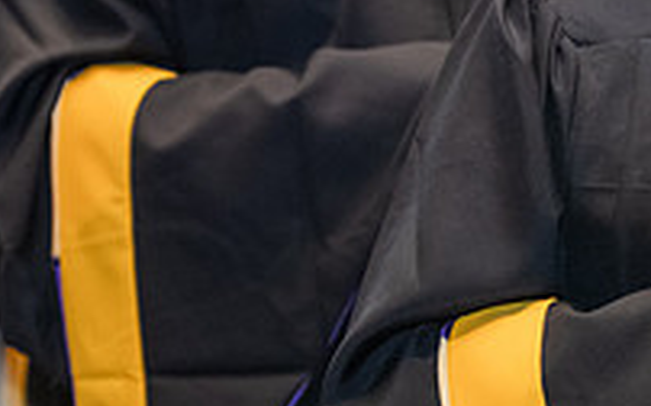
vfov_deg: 4.0
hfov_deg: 6.4
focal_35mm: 328
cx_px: 838
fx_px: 5816
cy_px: -8
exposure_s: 1/200
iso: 3200
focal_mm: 112
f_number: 3.2
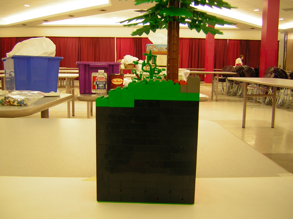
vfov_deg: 39.7
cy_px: 110
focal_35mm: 36
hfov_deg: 51.4
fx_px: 305
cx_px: 146
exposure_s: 1/5.6
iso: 60
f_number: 2.6
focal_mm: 4.7
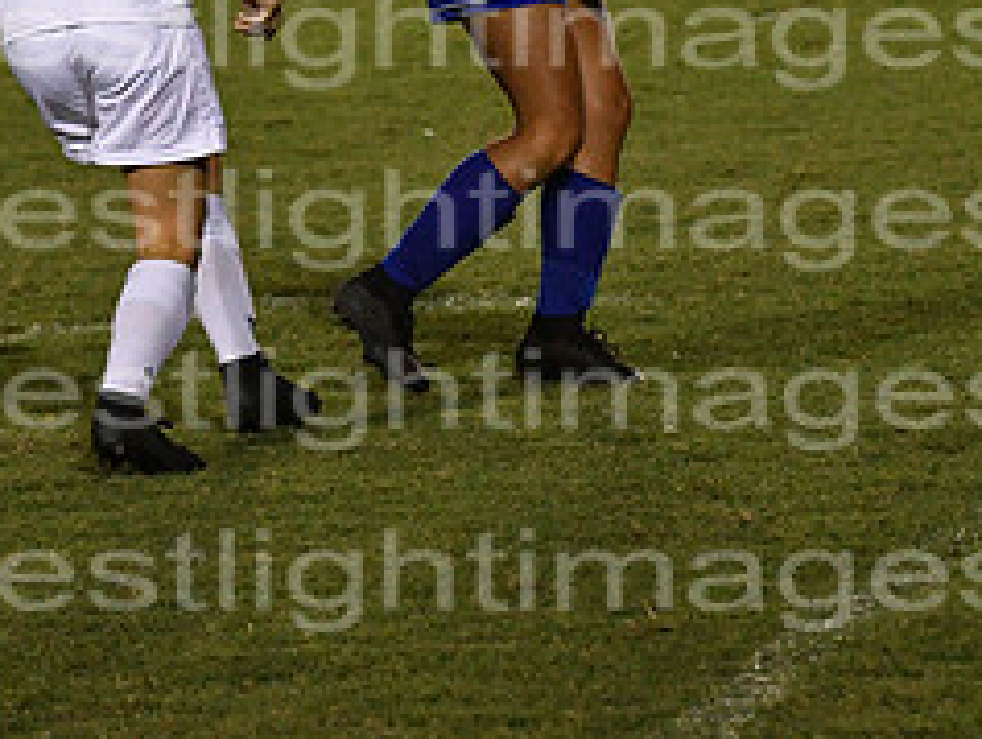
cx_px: 450
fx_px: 8576
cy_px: -52
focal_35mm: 302
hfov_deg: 6.6
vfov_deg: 4.9
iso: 8000
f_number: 4
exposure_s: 1/800
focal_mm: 86
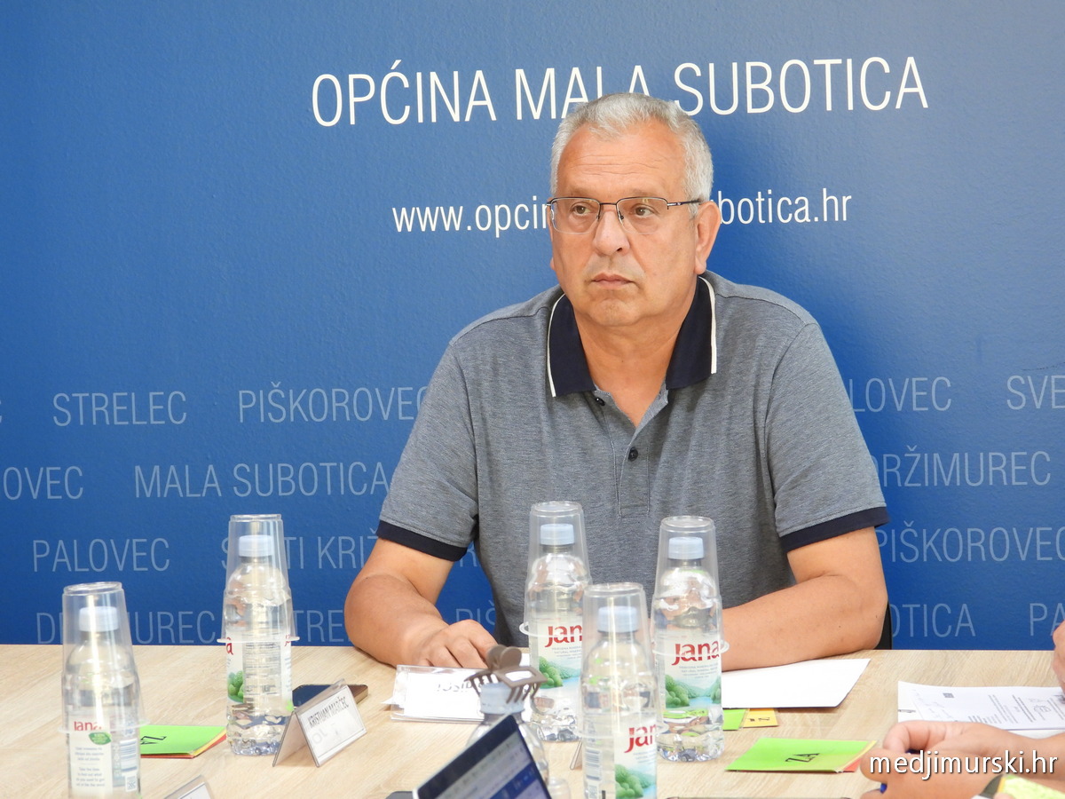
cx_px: 532
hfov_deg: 15.8
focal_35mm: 125
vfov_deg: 11.9
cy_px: 400
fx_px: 3846
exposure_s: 1/30
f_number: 4
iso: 400
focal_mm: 22.5
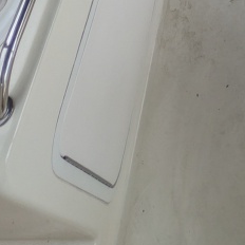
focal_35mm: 55
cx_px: 308
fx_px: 440
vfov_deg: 15.7
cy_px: -332
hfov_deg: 26.8
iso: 42
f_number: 1.7
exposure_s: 1/3378
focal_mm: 2.02
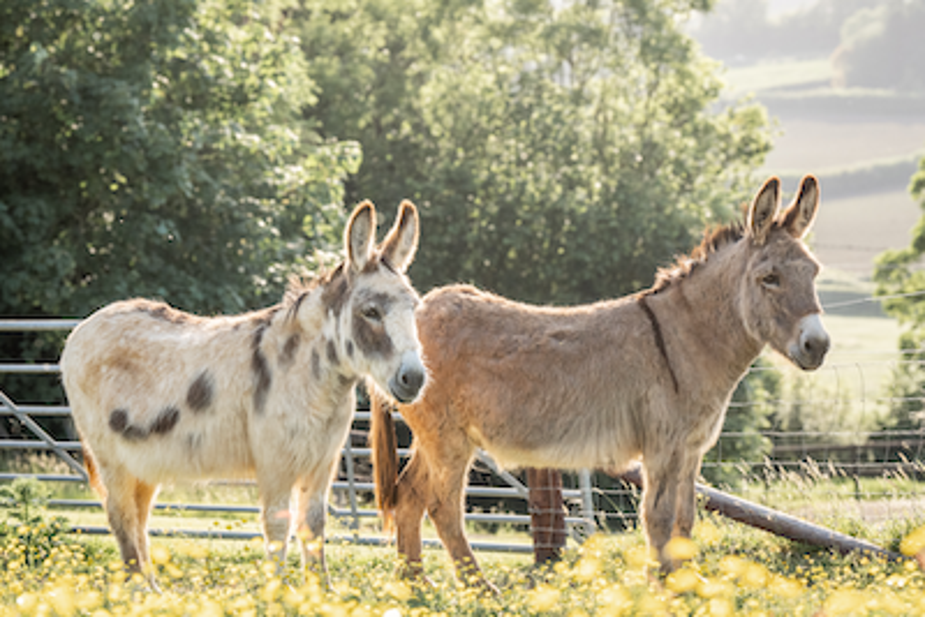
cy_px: 299
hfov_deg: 16.7
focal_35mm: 123
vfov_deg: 11.2
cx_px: 496
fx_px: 3156
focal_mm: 111
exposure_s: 1/3200
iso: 1600
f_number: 4.5
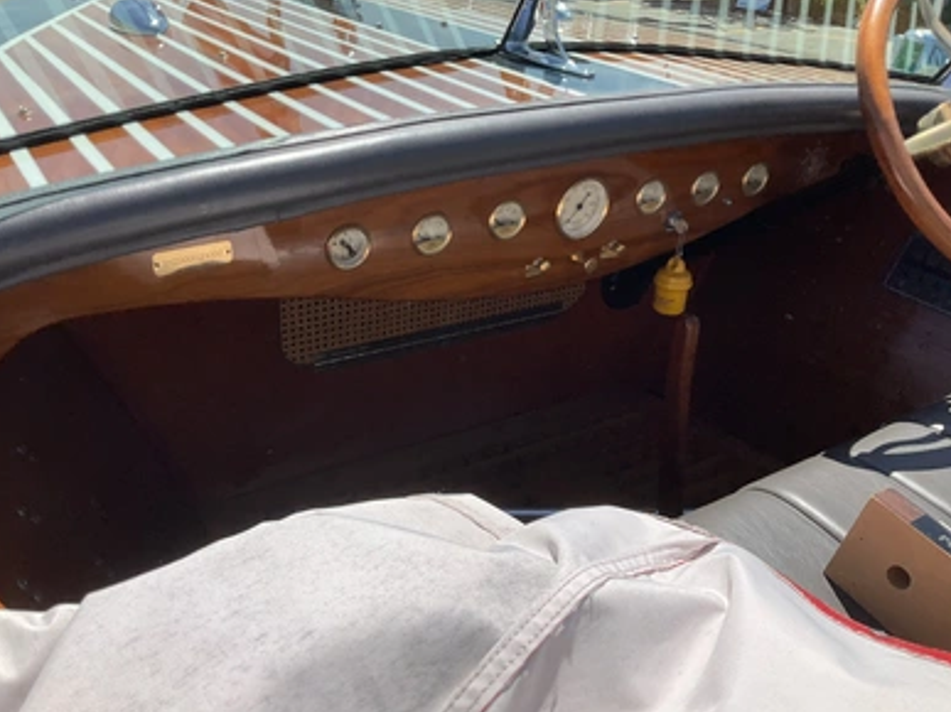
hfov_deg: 60.0
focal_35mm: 30
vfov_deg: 46.8
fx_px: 824
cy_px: 358
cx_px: 462
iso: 25
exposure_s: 1/2227
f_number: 1.8
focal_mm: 3
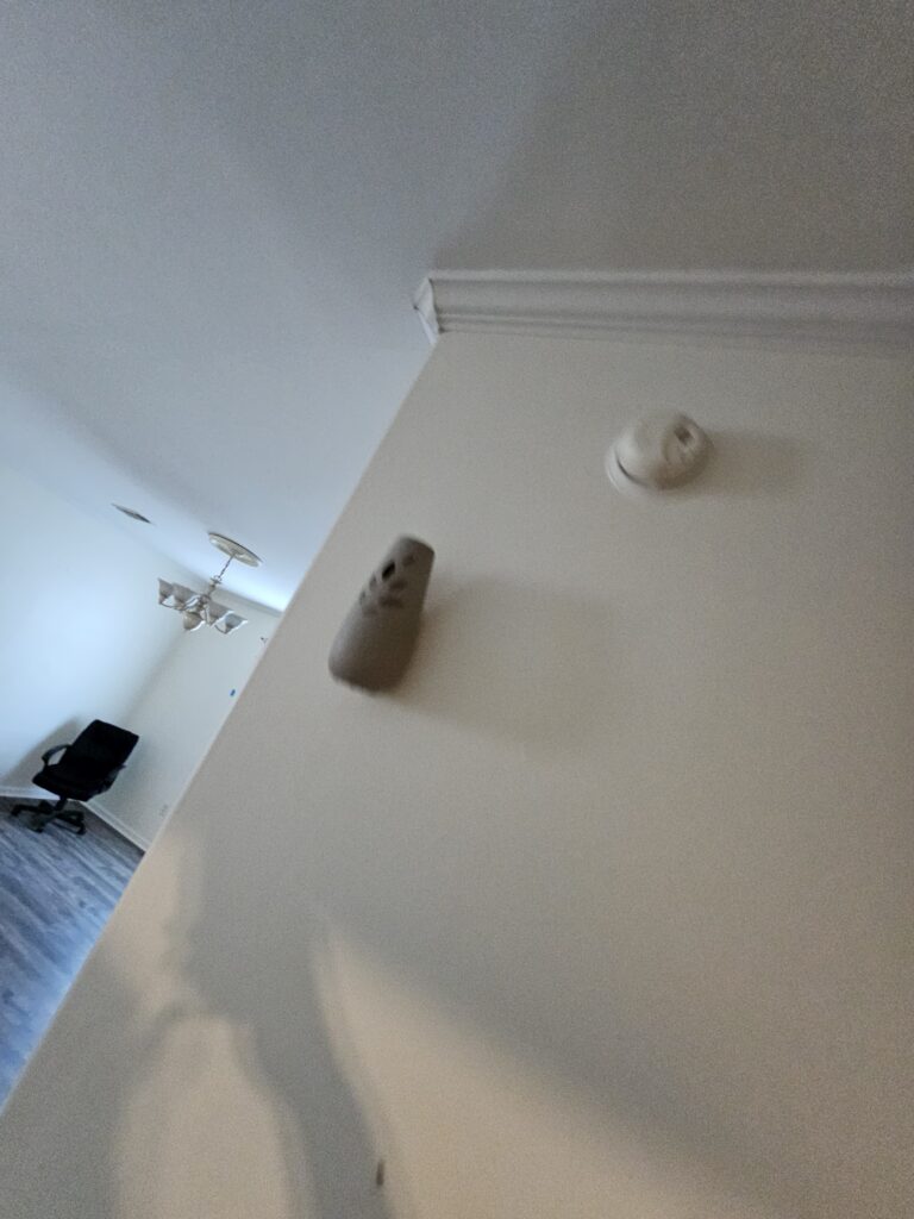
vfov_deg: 106.2
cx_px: 457
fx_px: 458
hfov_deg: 89.9
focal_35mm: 13
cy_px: 610
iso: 500
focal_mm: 2.2
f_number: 2.2
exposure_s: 1/30
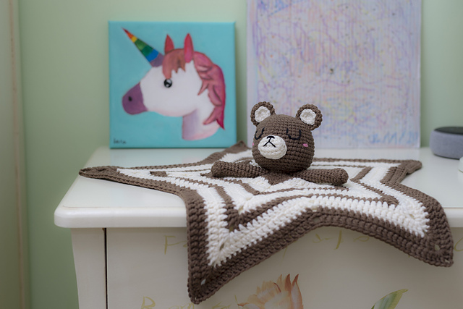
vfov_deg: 27.0
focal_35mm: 50
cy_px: 154
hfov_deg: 39.6
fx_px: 643
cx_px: 232
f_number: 4
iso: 160
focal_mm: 50
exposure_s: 1/160
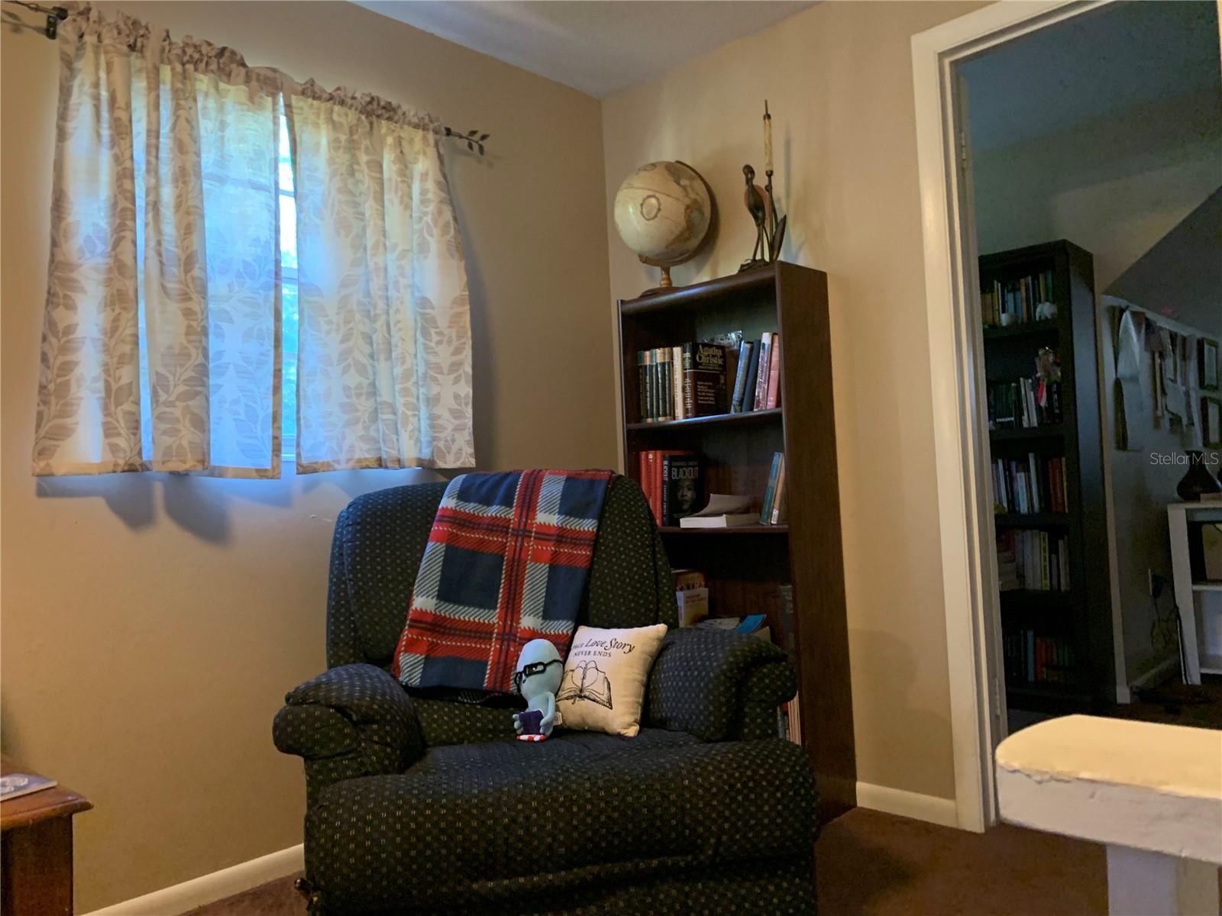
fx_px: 918
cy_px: 458
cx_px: 611
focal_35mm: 26
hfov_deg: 67.3
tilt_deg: +2.7
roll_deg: +2.8
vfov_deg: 53.1
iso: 500
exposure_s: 1/30
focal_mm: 4.25
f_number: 1.8
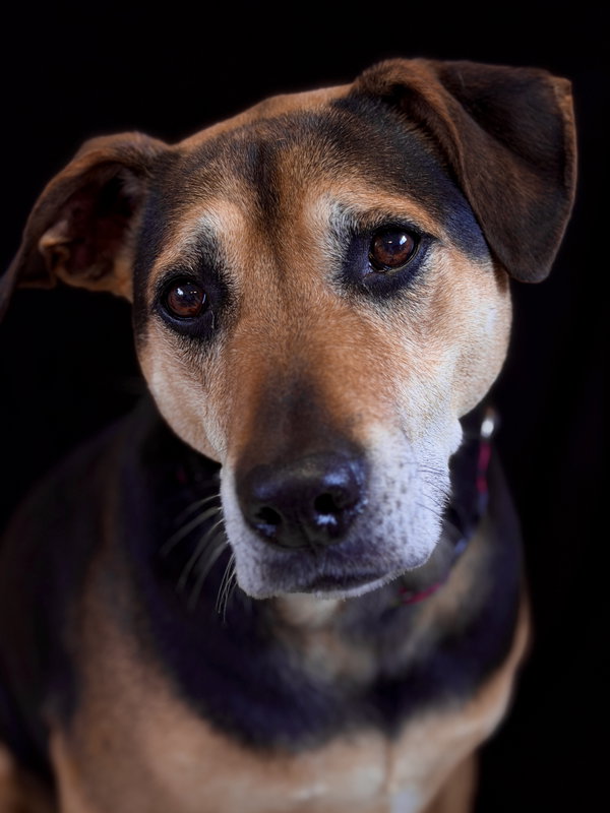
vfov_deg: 39.7
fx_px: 1128
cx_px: 305
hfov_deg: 30.3
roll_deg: +1.2
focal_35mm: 48
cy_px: 406
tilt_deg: -24.5
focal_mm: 6.76
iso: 80
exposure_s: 1/60
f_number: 1.78
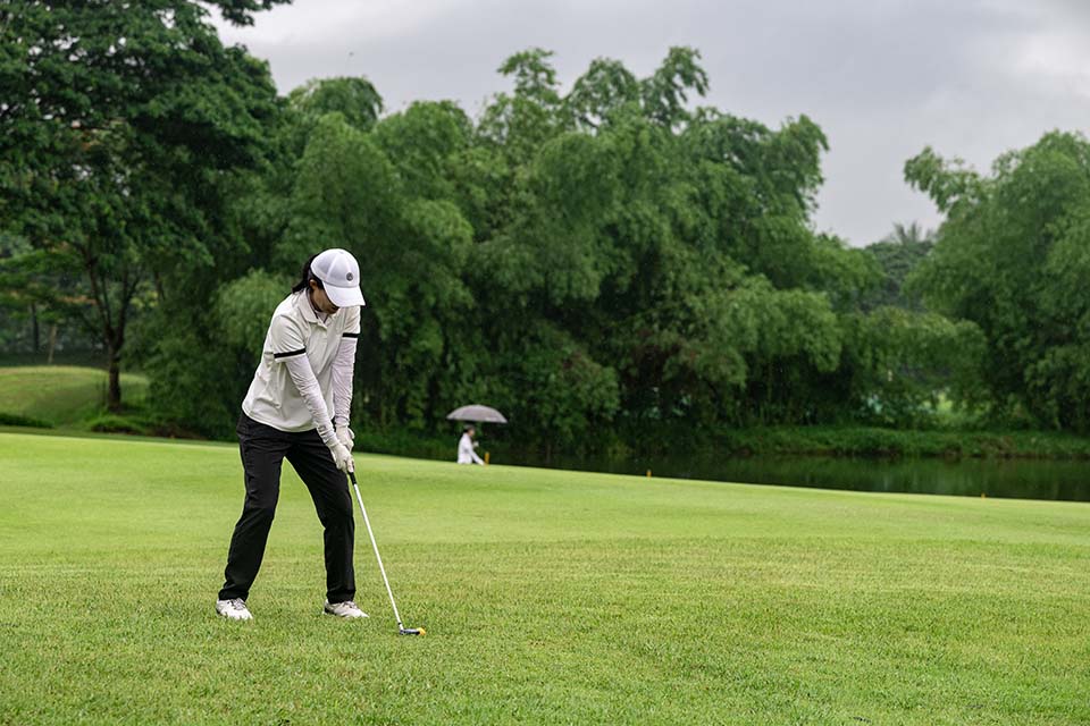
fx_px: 3482
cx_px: 545
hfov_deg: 17.8
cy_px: 363
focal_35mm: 115
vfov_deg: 11.9
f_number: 5.6
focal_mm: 115
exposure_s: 1/800
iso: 800
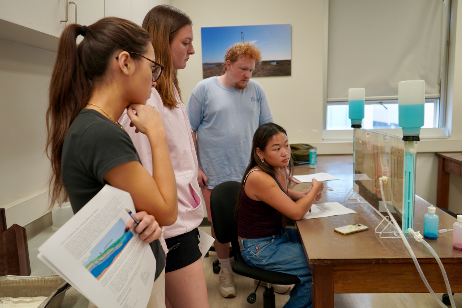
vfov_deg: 46.4
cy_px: 154
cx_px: 231
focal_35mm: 28
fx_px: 359
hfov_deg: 65.5
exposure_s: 1/160
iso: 800
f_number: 4
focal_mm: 28
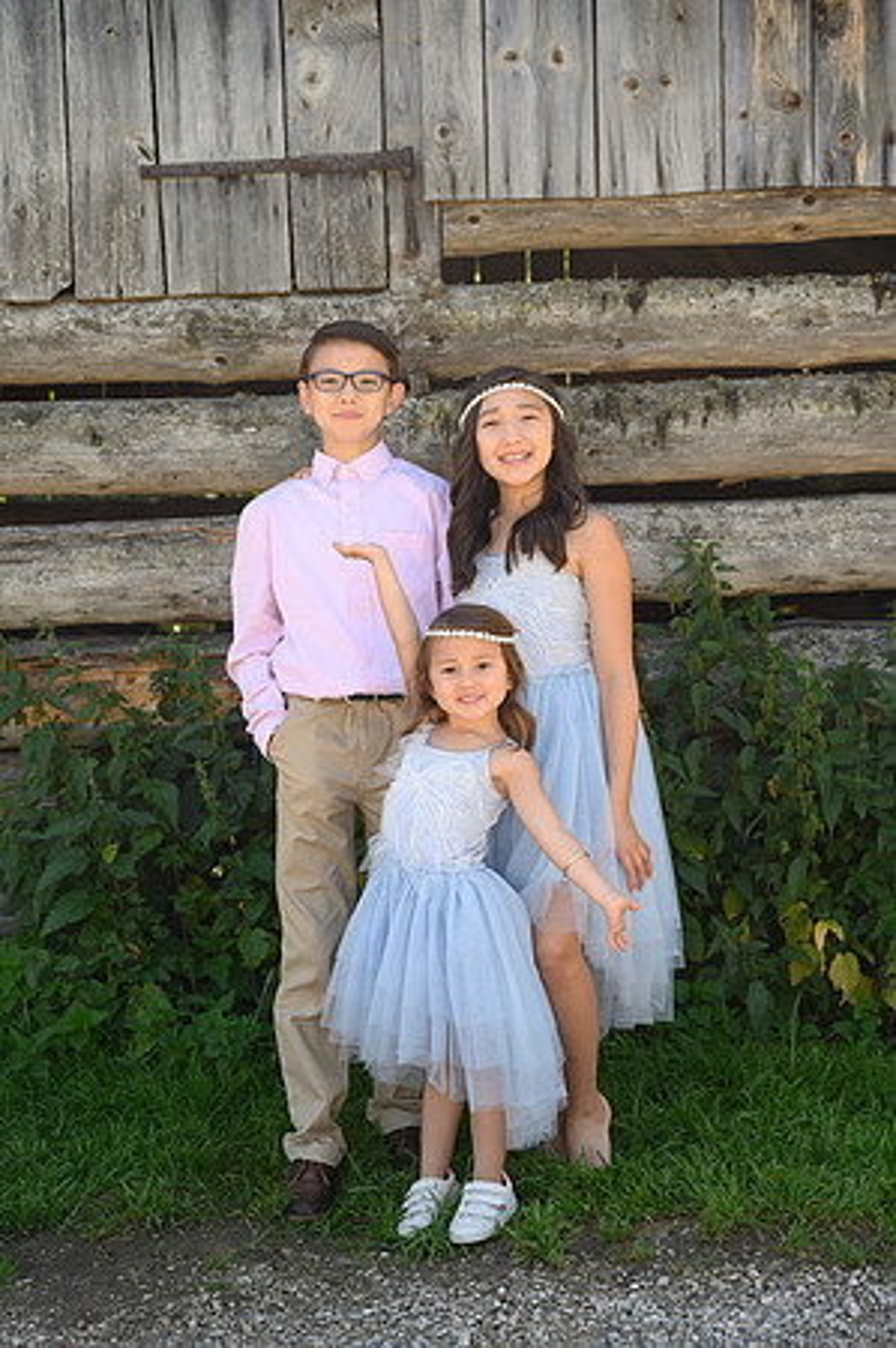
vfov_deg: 40.4
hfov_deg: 27.5
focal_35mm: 49
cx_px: 448
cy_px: 674
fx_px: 1833
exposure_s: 1/100
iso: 160
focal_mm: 49
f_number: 5
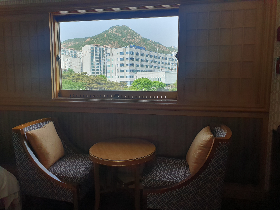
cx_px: 140
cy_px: 105
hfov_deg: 67.3
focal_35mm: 26
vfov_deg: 53.1
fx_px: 210
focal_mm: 4.32
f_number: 2.4
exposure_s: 1/402
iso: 50
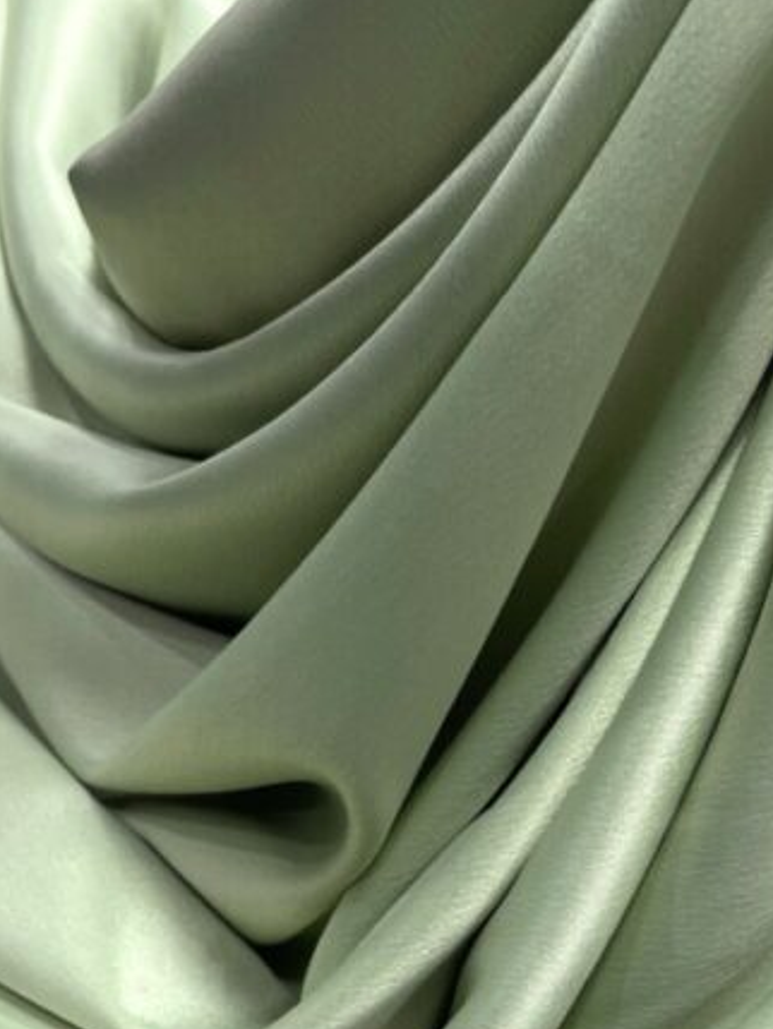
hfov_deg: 23.0
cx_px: 720
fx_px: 1845
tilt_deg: -55.8
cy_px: 909
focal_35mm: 62
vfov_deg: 30.0
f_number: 1.6
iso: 80
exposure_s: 1/100
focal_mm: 4.2
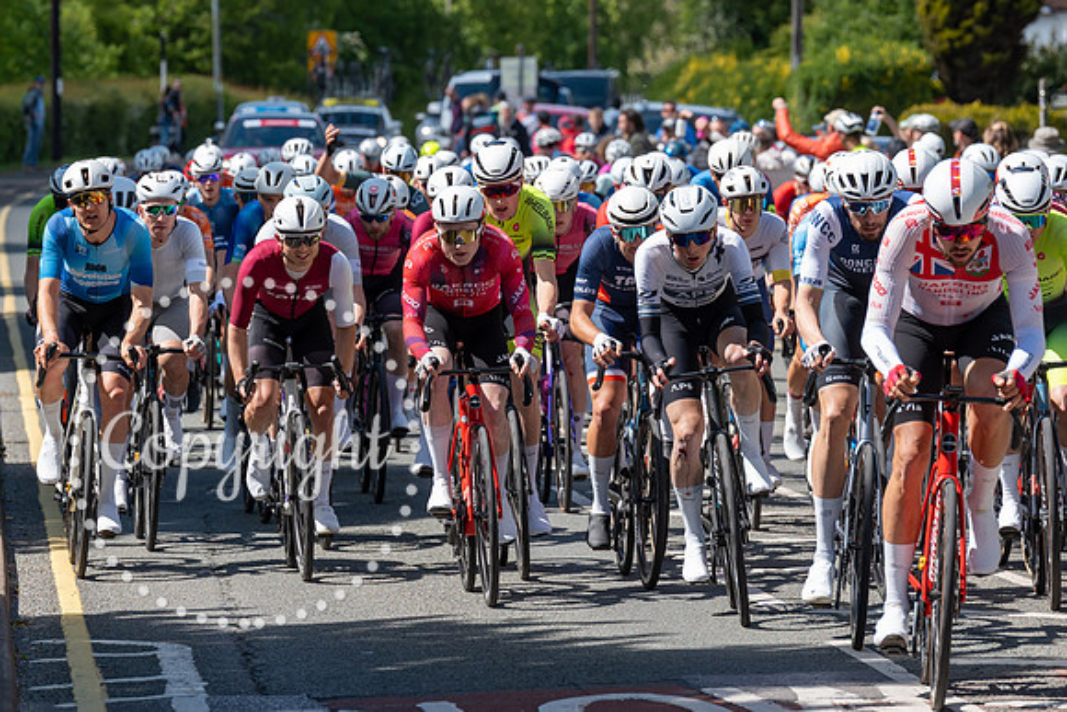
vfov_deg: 5.9
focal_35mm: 232
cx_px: 374
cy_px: 321
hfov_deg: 8.9
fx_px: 6888
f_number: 5.6
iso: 320
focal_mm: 176
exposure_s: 1/1000
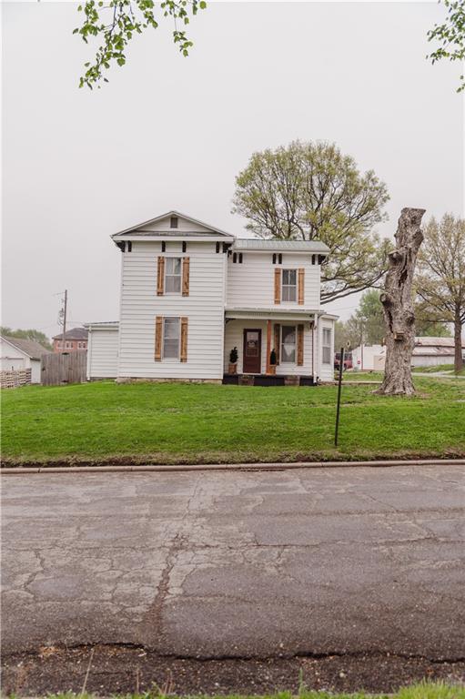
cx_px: 232
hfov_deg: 43.6
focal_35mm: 30
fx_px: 582
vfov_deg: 62.0
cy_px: 350
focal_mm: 30
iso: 100
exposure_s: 1/1250
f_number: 2.8
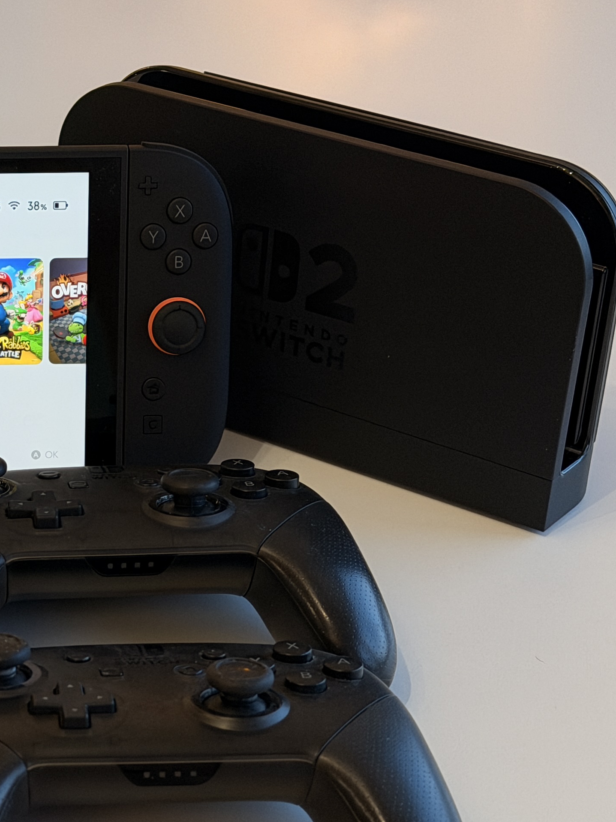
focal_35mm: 101
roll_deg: +0.7
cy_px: 633
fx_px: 2396
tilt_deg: -33.1
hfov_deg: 14.2
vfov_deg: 19.3
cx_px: -121
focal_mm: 6.76
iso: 64
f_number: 1.78
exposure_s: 1/50
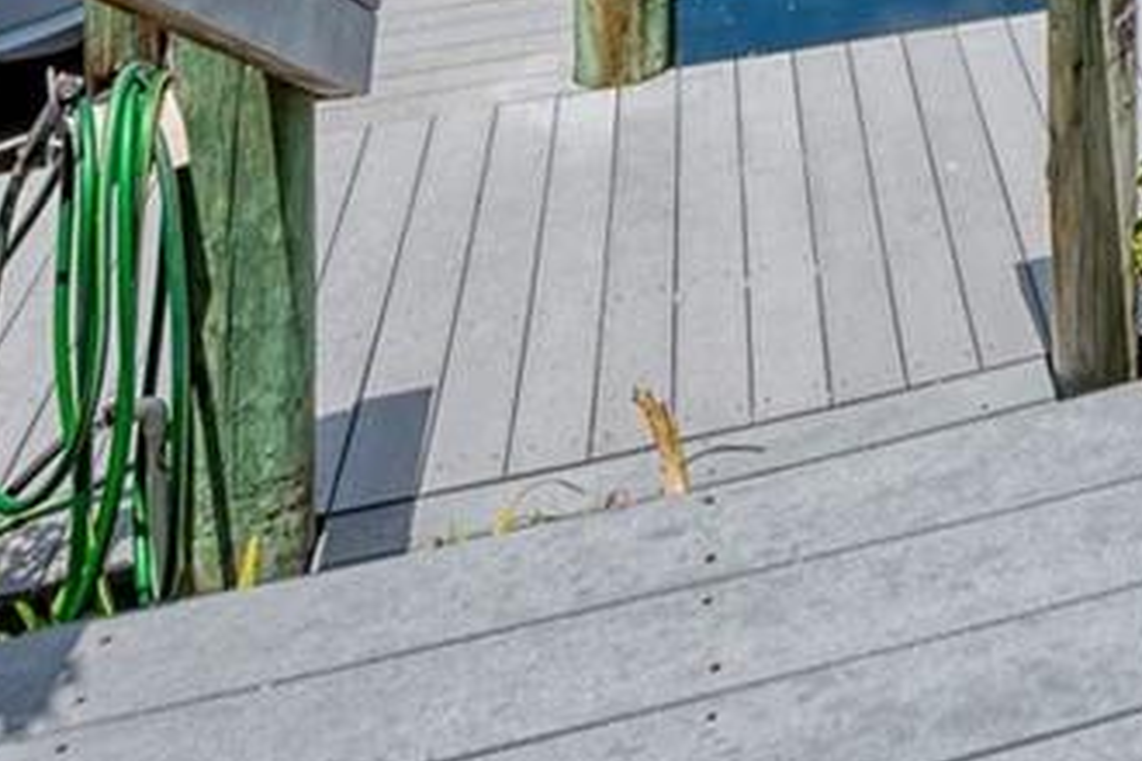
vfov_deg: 15.8
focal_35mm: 63
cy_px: -856
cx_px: 1412
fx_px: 1998
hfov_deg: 27.6
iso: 400
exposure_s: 1/250
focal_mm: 13
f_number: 7.1
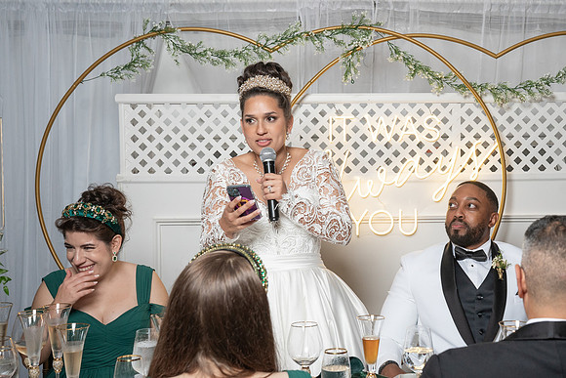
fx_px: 947
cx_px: 373
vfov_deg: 22.5
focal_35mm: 60
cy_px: 177
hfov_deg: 33.0
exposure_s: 1/200
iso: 1000
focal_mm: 45
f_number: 5.6
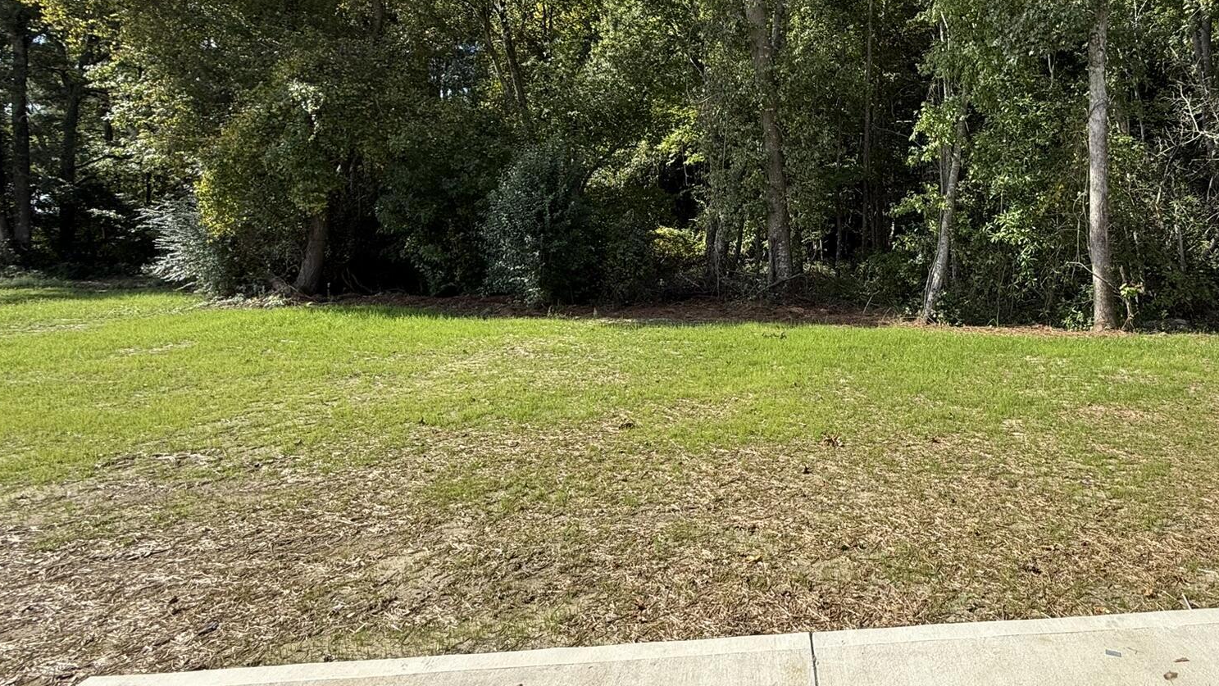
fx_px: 679
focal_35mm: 21
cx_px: 829
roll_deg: +0.3
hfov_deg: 80.6
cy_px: 227
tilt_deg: +0.3
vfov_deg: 52.6
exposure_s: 1/579
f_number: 2.2
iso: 50
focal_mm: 2.22
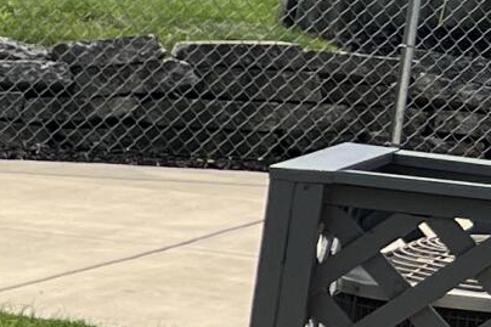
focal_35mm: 201
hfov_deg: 8.3
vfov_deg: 6.8
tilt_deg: -8.2
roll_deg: -3.6
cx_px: -1088
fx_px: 2740
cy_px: 274
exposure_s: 1/2994
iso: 50
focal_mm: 5.7
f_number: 1.5
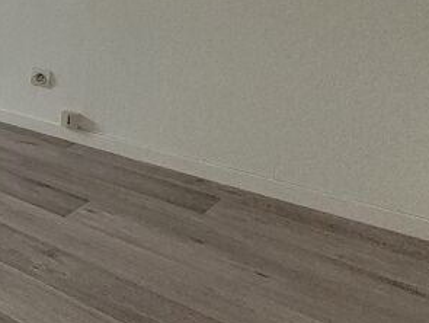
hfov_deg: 25.4
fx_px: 546
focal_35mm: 44
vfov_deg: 29.7
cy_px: -32
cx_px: -276
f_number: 2.2
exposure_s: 1/50
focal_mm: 1.74
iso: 160
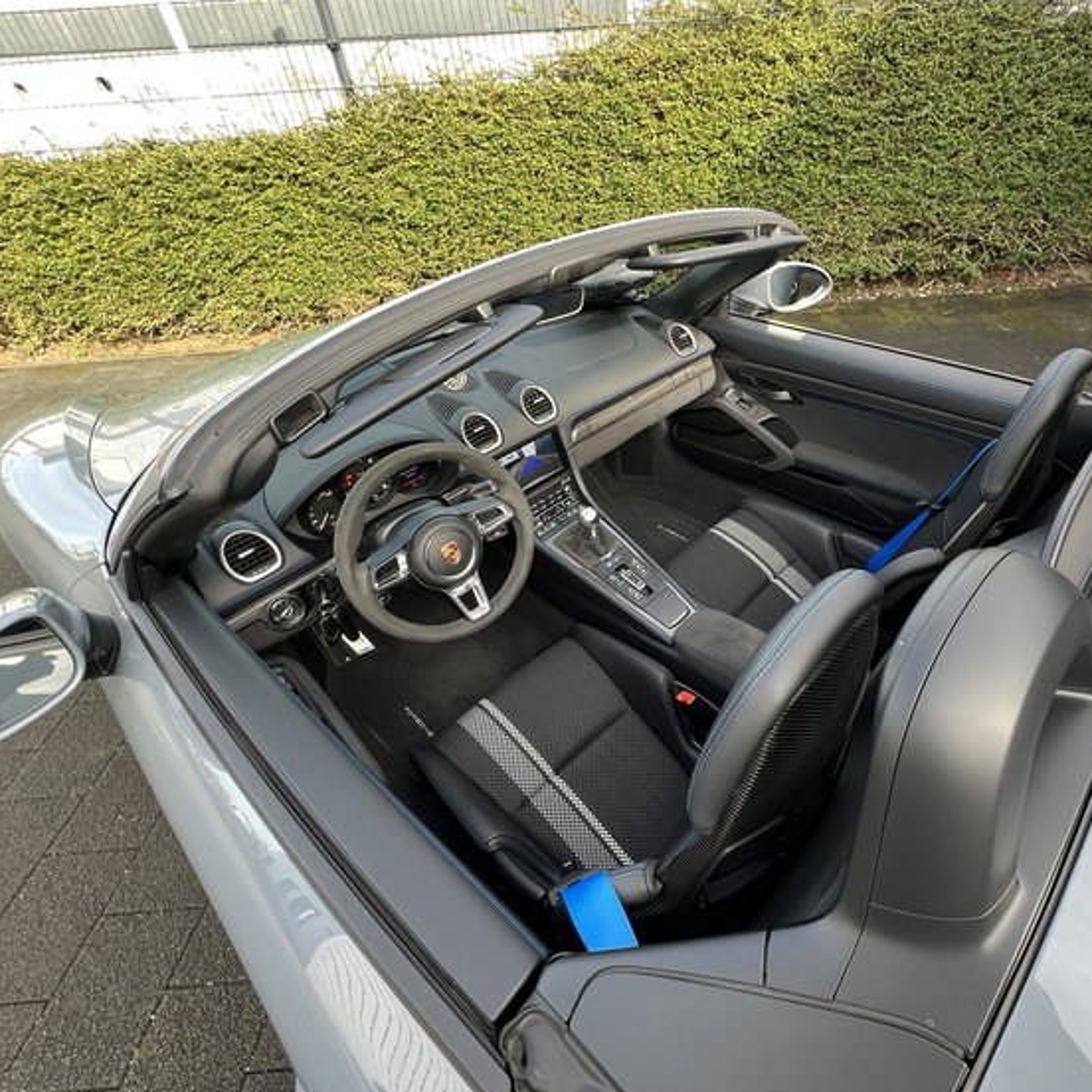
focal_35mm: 16
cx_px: 679
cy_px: 568
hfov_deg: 85.8
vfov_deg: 87.4
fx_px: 571
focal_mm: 1.57
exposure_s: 1/99
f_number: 1.8
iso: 64
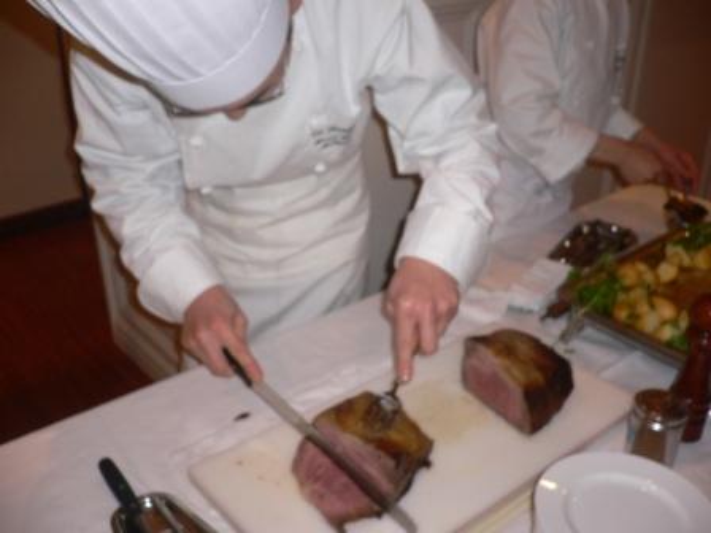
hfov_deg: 52.6
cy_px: 266
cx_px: 356
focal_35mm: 35
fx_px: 719
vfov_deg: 40.7
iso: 100
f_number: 2.8
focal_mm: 5.8
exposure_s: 1/60
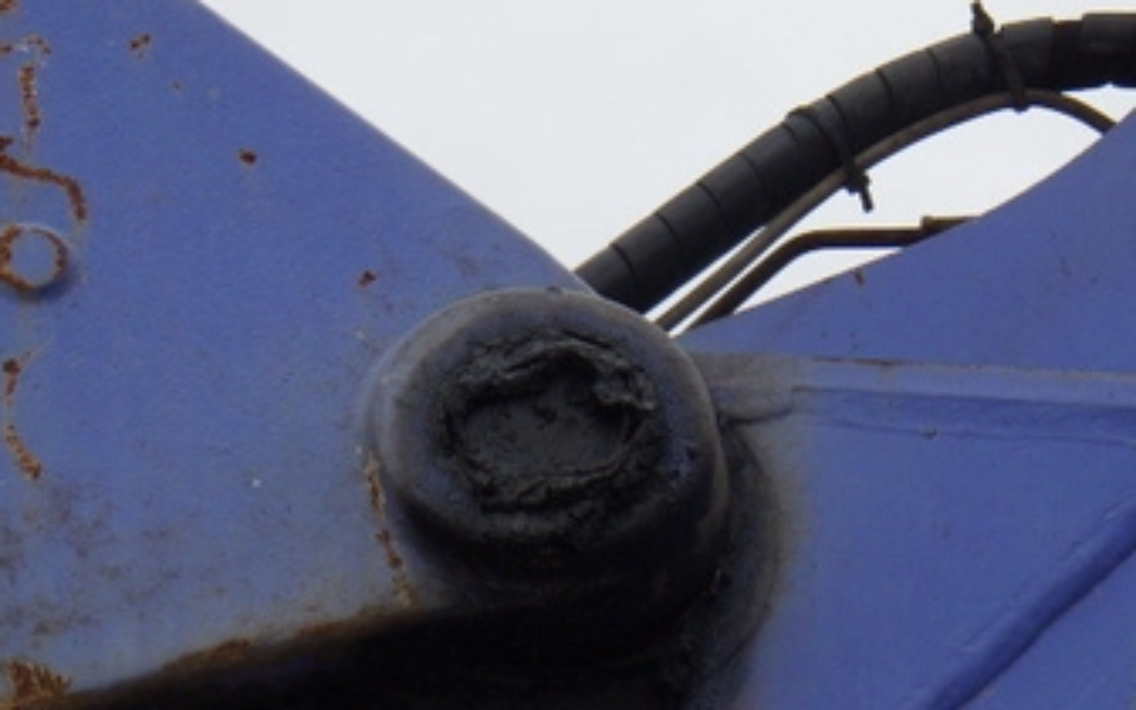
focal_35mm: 174
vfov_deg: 7.5
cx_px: 440
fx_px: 5387
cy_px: 385
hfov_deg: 12.0
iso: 250
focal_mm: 20.6
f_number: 6.3
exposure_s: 1/500
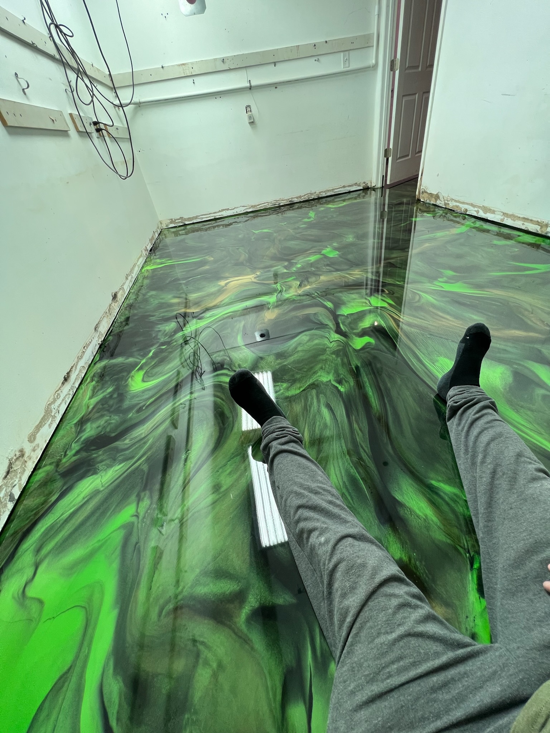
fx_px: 275
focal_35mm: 13
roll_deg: +11.5
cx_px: 275
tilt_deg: -39.2
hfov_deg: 89.9
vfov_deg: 106.2
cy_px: 366
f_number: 1.8
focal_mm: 1.57
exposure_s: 1/120
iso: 80
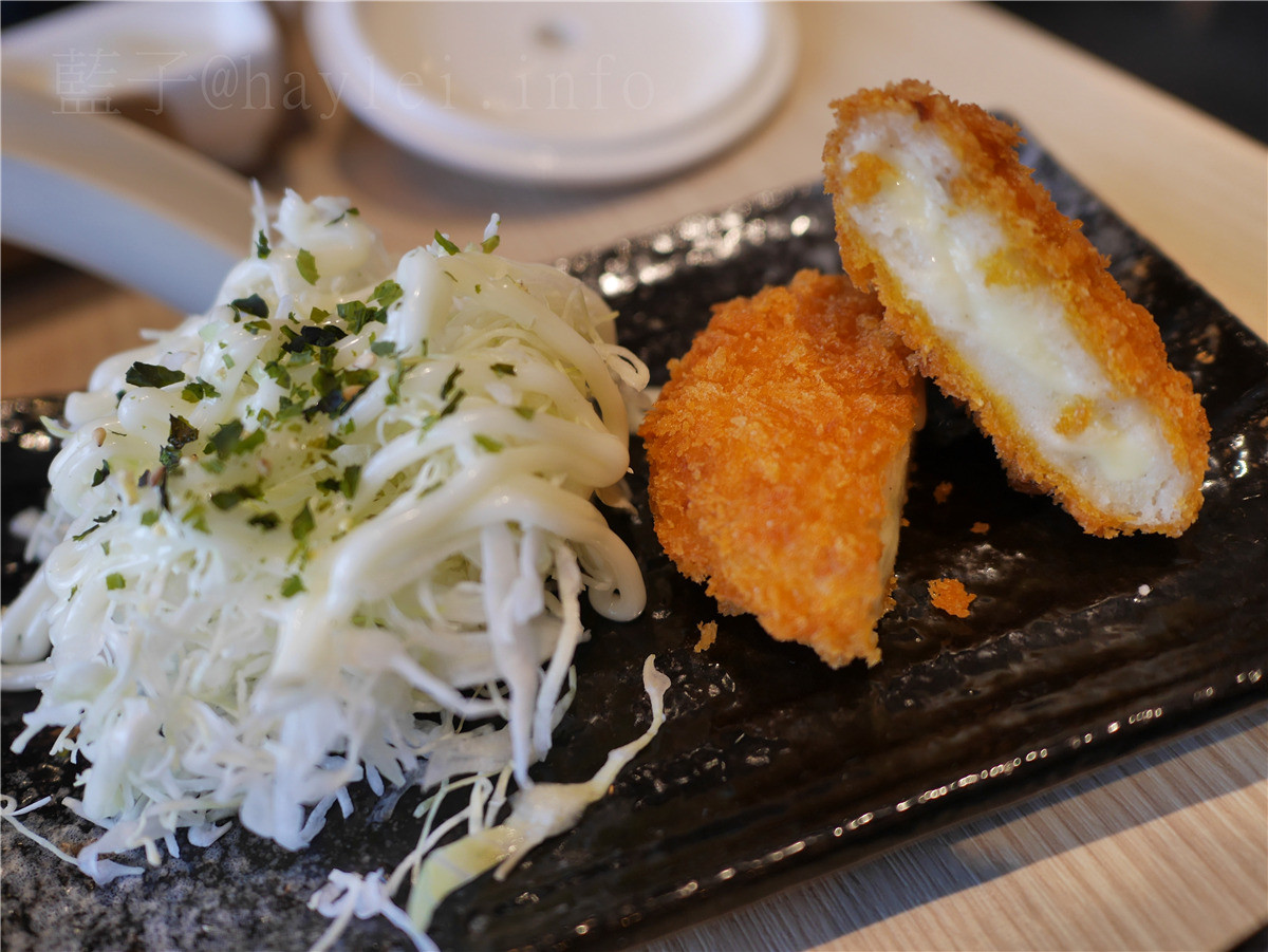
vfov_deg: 46.8
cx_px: 634
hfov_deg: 59.9
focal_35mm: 30
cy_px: 476
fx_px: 1099
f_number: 2
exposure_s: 1/160
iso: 200
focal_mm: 15
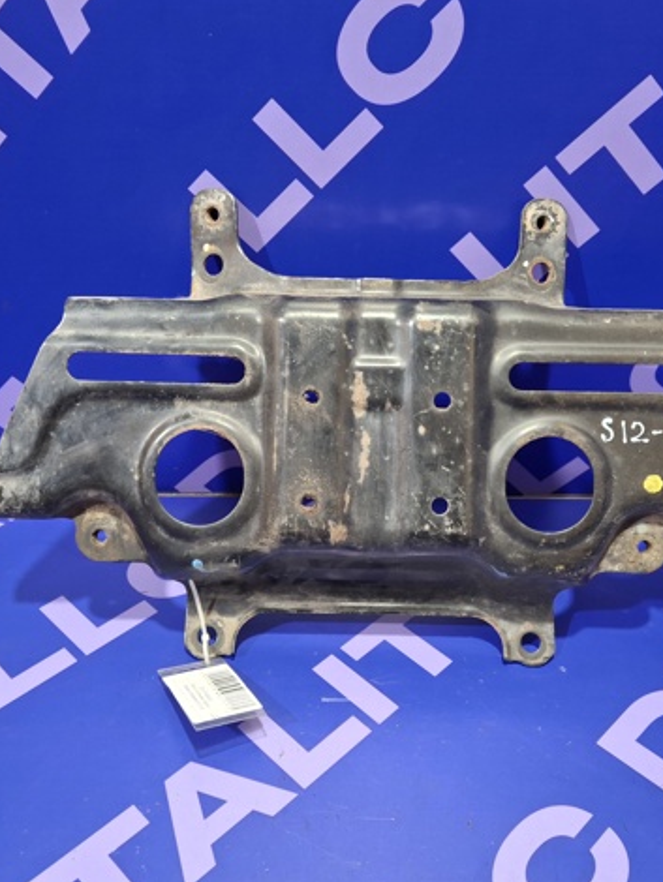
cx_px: 361
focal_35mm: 34
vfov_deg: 53.9
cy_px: 440
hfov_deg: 41.8
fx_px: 867
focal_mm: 4.69
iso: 200
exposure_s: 1/33
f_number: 1.8
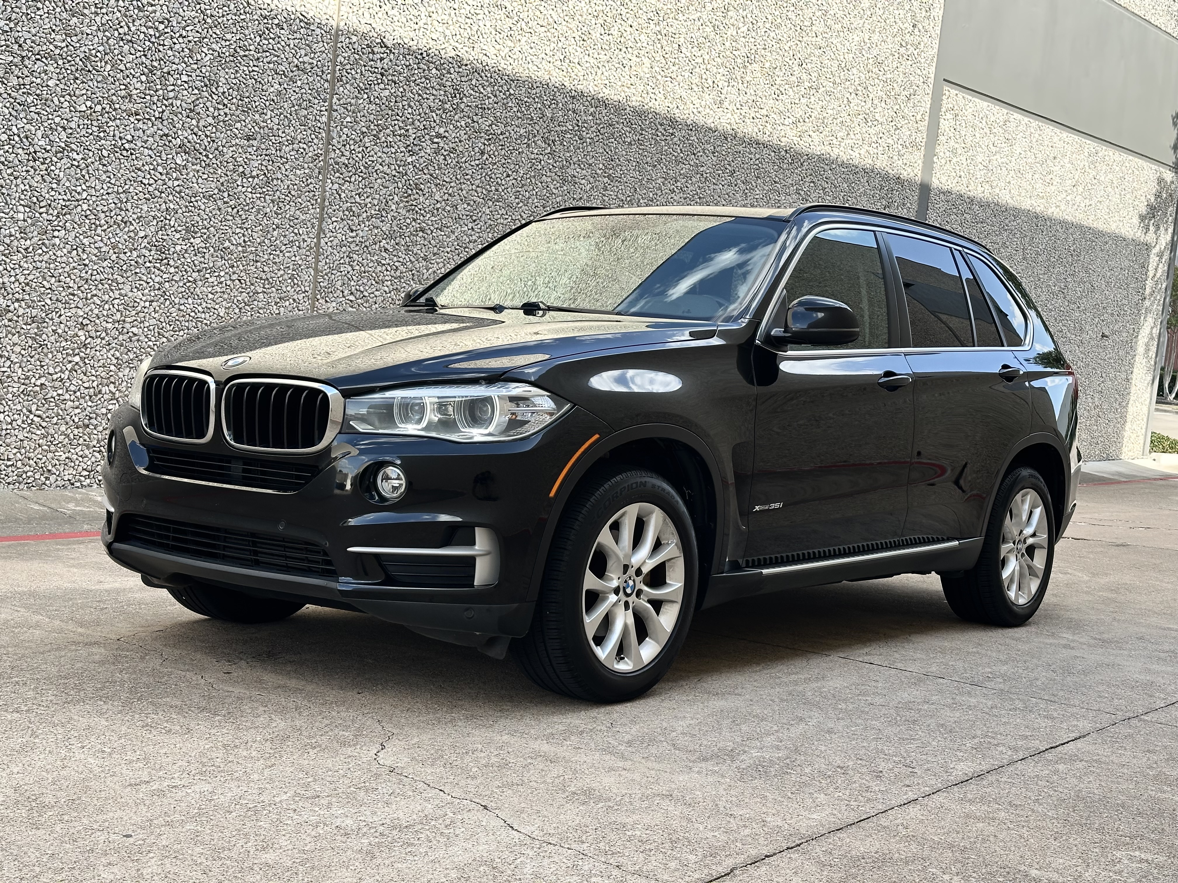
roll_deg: -5.7
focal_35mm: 48
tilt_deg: -4.0
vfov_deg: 30.3
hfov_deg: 39.7
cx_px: 589
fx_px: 1633
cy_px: 442
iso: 64
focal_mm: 6.86
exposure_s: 1/516
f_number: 1.78
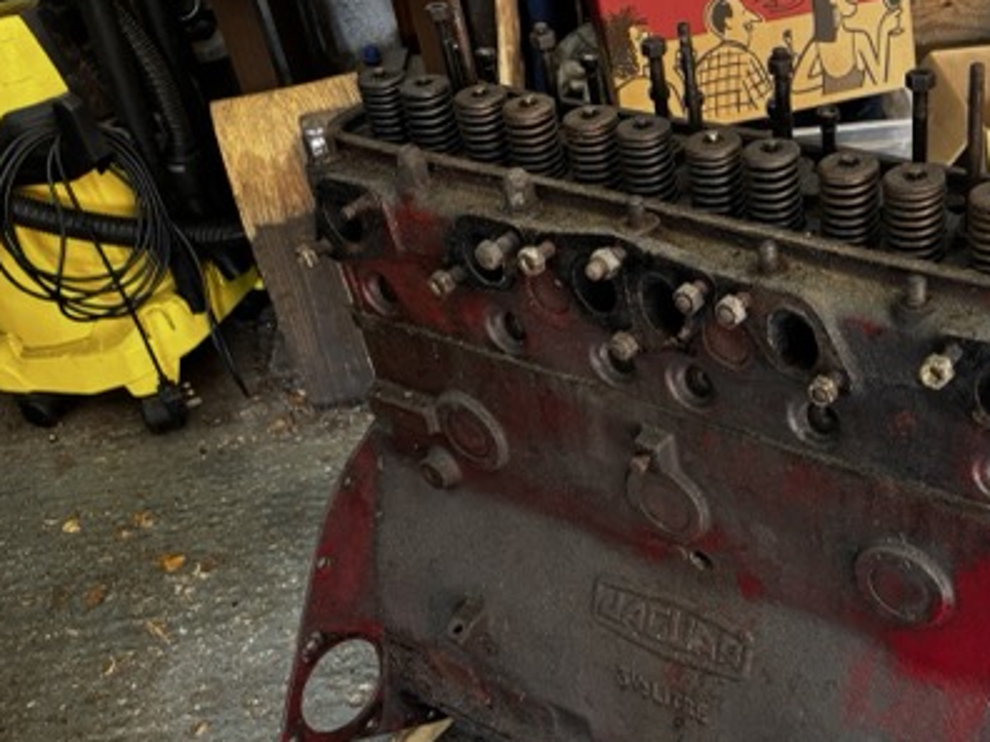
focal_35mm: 42
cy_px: 532
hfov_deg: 42.9
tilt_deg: -41.3
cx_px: 782
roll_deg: +4.8
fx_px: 1201
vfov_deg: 33.8
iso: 250
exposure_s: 1/60
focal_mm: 5.96
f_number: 1.6
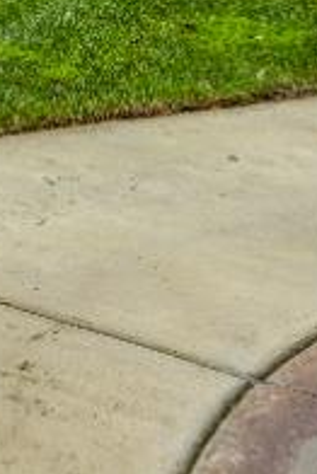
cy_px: -302
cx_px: -506
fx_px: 1411
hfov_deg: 10.5
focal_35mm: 107
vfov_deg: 16.7
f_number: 9
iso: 500
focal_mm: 14
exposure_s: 1/320
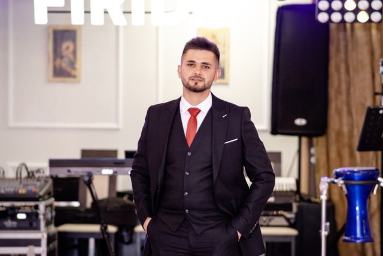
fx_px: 1362
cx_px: 192
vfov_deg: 10.7
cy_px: 128
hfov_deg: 16.0
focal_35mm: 128
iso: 1000
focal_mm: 85
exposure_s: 1/200
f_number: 2
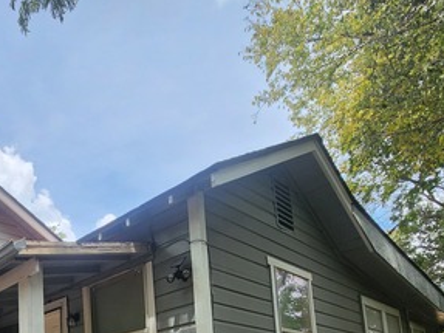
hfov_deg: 54.5
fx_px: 372
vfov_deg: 39.7
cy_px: 362
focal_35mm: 29
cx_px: 53
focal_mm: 2.2
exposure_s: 1/1076
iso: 50
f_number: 2.2
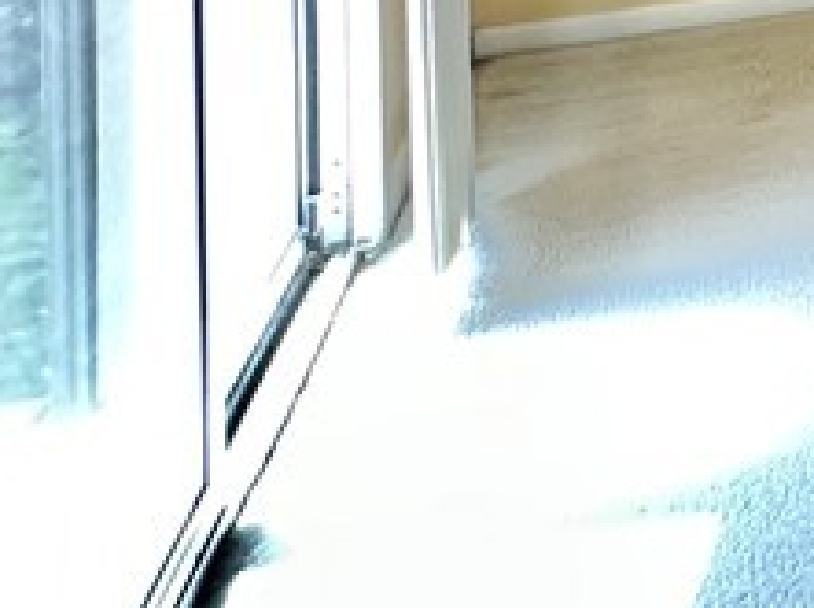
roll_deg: -1.1
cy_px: -372
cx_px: 1831
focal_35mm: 65
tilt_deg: -2.6
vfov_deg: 19.0
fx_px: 1526
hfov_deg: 16.5
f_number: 2.2
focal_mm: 2.22
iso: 160
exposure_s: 1/99
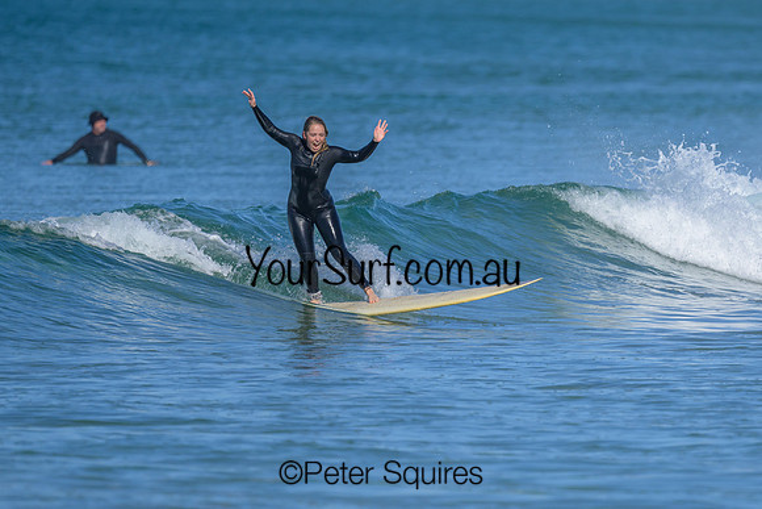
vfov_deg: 1.3
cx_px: 463
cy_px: 262
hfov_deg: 1.9
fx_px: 23138
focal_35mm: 1093
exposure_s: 1/2000
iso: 250
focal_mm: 800
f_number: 6.3
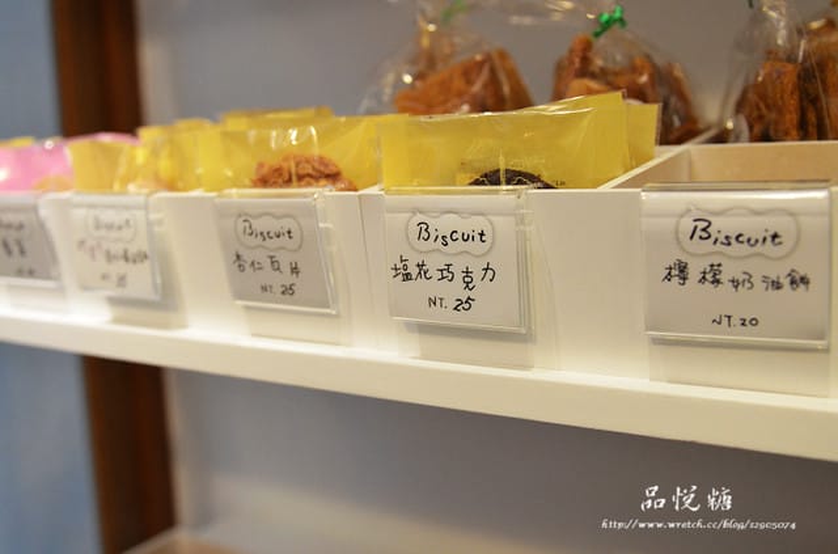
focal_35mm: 36
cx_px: 419
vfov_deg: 36.7
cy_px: 277
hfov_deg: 53.3
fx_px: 836
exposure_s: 1/200
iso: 1000
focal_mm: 24
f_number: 3.2
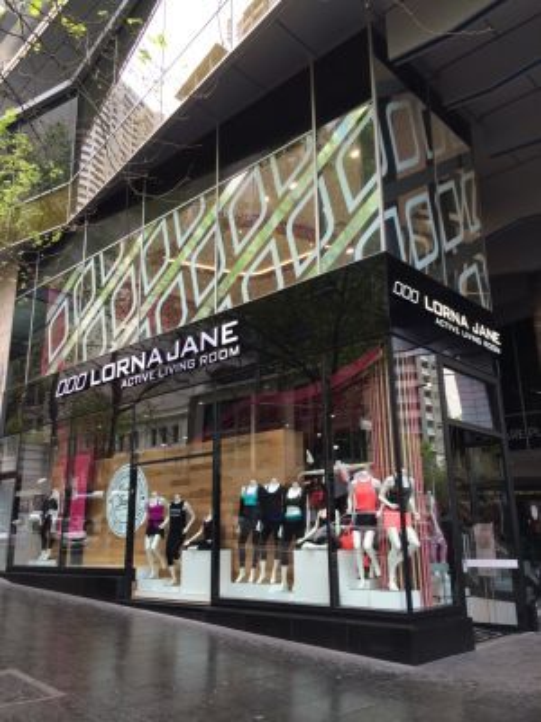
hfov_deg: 46.8
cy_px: 361
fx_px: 625
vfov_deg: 60.0
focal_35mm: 30
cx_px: 270
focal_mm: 4.12
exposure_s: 1/170
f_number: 2.2
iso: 32
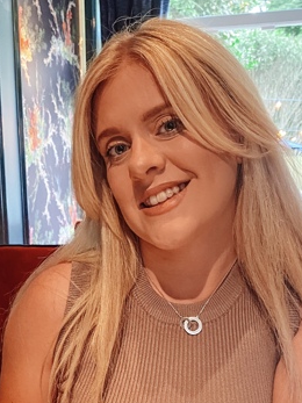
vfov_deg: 59.8
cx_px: 167
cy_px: 224
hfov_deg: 46.7
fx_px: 349
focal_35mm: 30
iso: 400
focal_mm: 4.25
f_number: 1.8
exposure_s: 1/50
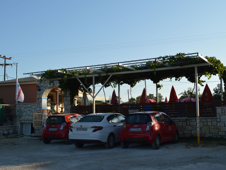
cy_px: 84
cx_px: 114
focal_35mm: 43
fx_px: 281
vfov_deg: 33.6
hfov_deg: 43.8
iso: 100
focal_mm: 26
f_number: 7.1
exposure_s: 1/200
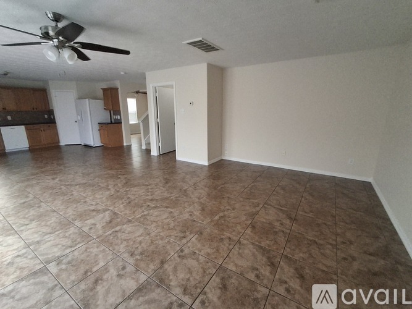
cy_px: 154
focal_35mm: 16
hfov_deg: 94.5
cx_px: 206
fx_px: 190
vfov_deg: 78.1
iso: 200
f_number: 2.2
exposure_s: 1/30
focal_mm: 1.64
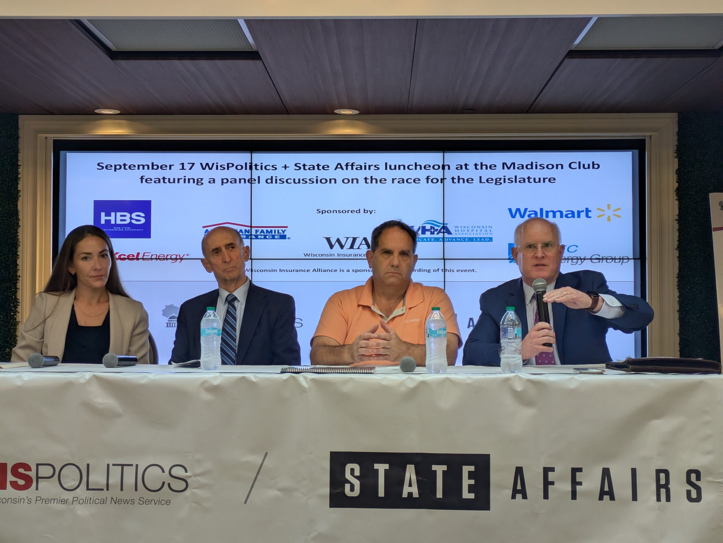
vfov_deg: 28.6
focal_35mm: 51
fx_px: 1066
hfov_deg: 37.5
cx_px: 362
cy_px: 272
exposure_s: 1/120
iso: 49
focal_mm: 5.43
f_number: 1.89
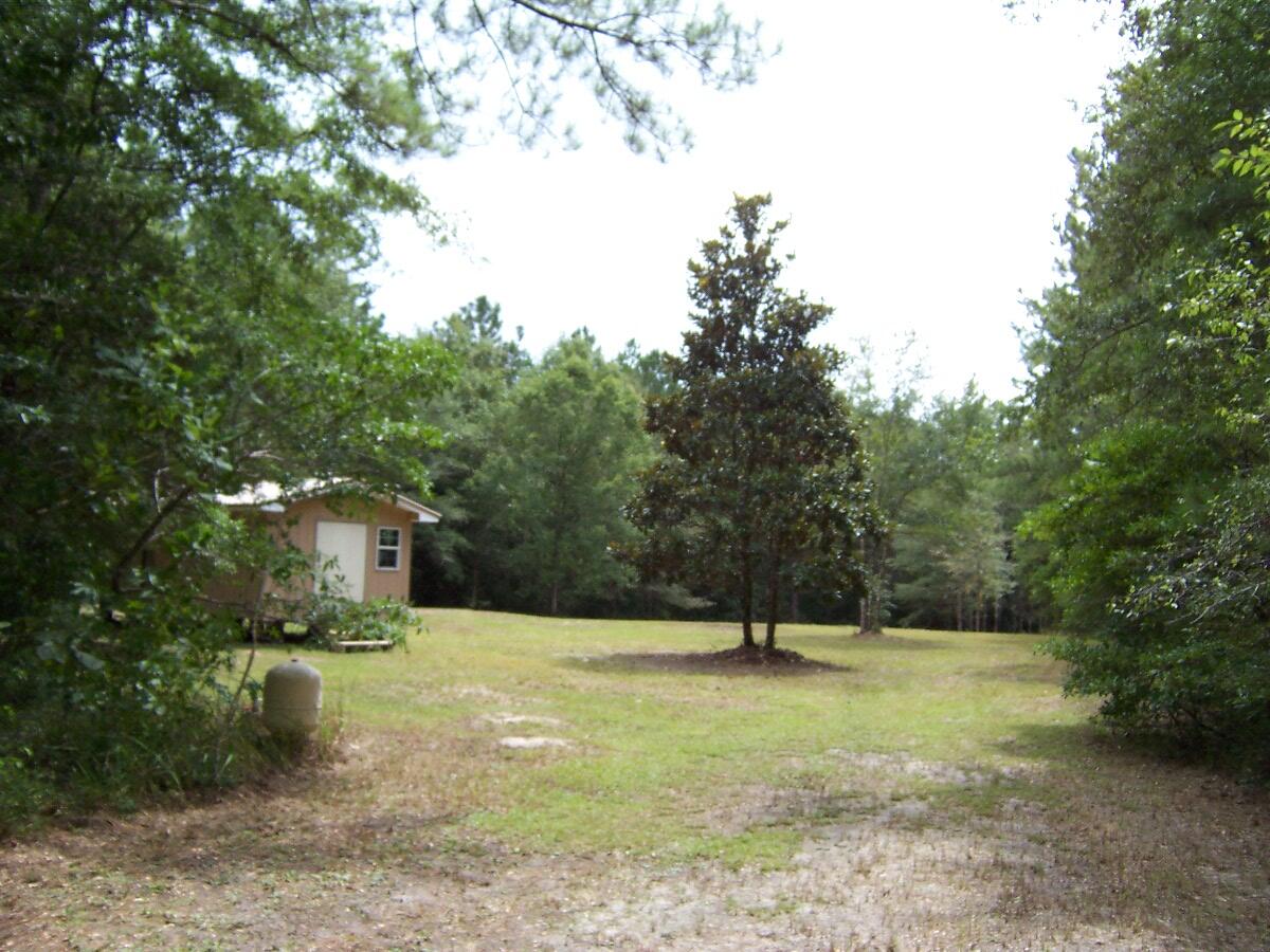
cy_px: 476
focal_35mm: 33
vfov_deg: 42.9
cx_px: 635
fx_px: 1211
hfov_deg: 55.4
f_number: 3.4
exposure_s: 1/350
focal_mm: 5.5
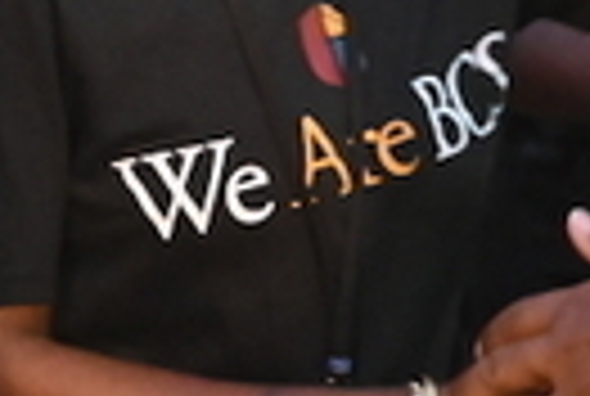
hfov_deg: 10.9
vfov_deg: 7.1
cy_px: -436
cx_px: 117
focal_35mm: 187
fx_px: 3072
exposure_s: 1/100
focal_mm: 24
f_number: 7.1
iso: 8000
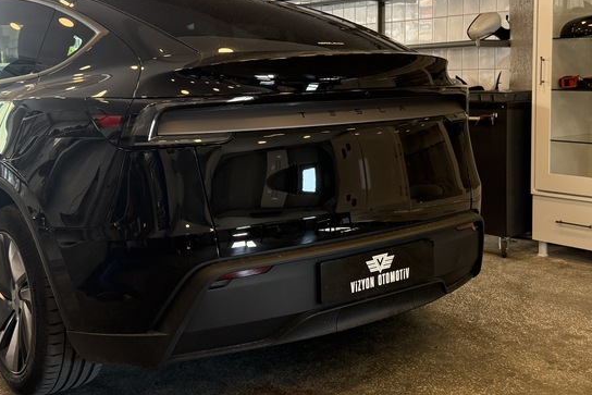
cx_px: 314
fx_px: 773
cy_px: 152
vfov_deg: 28.6
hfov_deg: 41.9
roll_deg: +0.2
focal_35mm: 47
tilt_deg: -5.6
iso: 200
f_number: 1.78
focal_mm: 6.76
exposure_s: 1/222
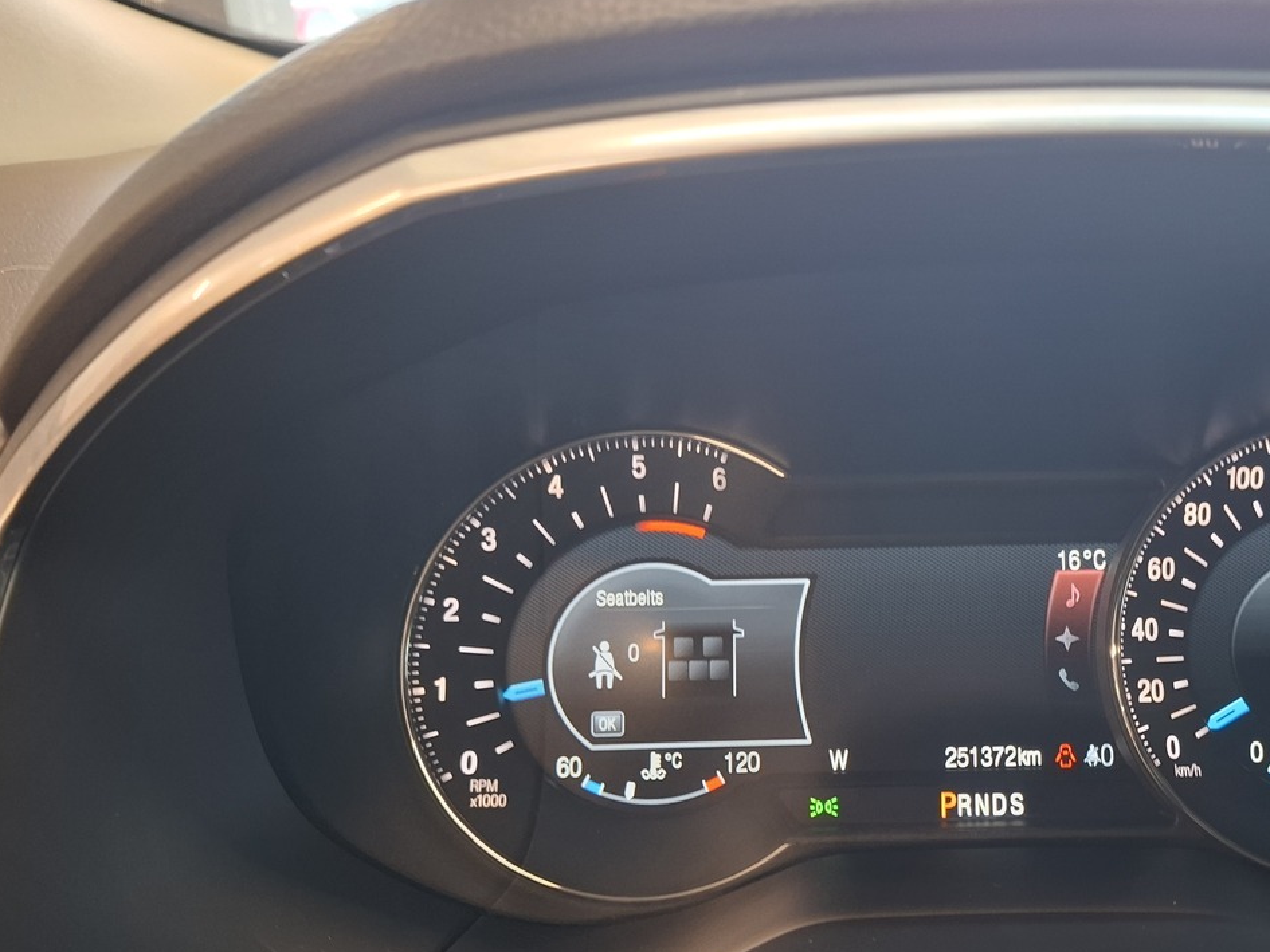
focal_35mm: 35
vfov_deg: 40.4
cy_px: 598
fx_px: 1284
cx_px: 937
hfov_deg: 50.6
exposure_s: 1/33
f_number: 1.8
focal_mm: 5.54
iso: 250
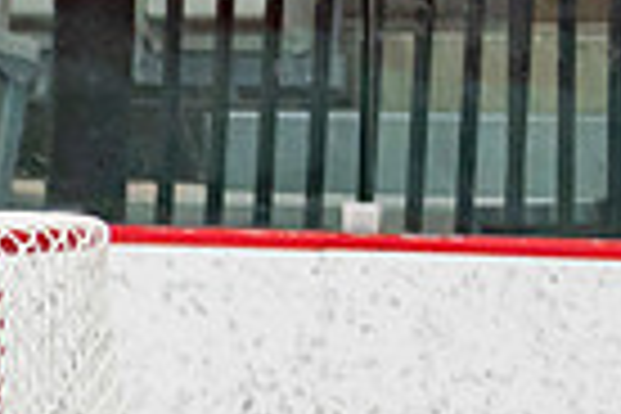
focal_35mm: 800
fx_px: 13799
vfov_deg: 1.7
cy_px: 836
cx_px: -323
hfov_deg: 2.6
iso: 1250
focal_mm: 102
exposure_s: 1/640
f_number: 2.8
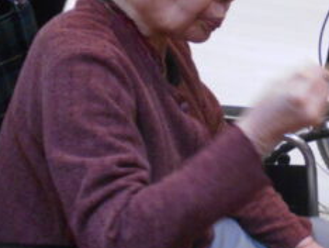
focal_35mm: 100
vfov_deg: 14.8
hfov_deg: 18.4
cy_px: 79
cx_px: 413
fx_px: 951
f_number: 3.9
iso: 360
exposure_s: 1/30
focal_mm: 6.7
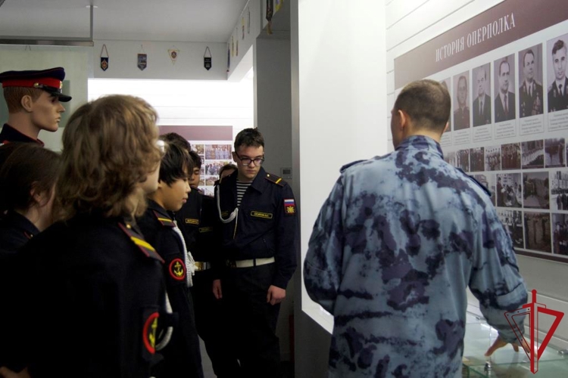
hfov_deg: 46.4
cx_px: 284
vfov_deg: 31.9
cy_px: 189
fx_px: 663
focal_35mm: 42
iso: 1000
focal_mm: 28
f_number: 4.5
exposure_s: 1/160
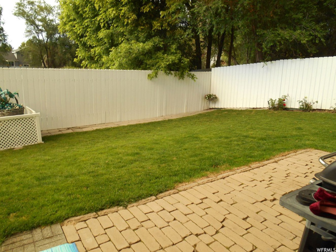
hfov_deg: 67.3
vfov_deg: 53.1
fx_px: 252
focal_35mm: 26
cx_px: 168
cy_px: 126
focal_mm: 4.7
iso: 160
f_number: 3.4
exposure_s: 1/30
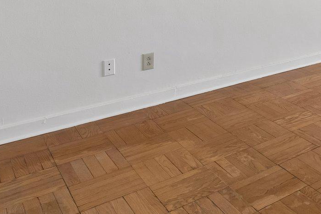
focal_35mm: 44
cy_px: -64
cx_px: 386
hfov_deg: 35.1
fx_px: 392
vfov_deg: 26.0
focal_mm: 10
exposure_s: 1/10
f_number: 8
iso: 250
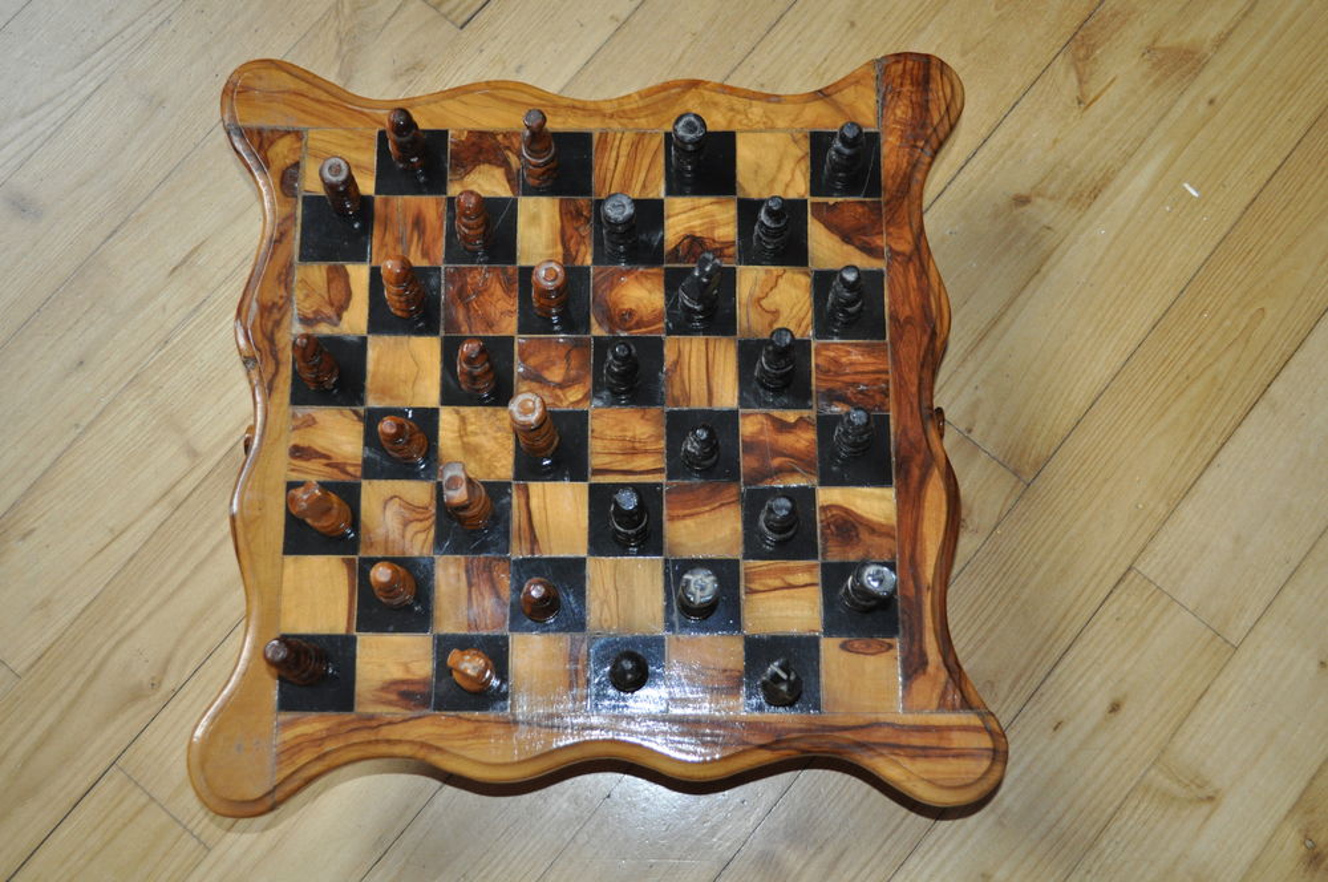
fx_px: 1547
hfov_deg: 46.5
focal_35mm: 42
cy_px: 441
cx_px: 664
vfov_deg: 31.8
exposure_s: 1/60
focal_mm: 28
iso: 800
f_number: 4.5
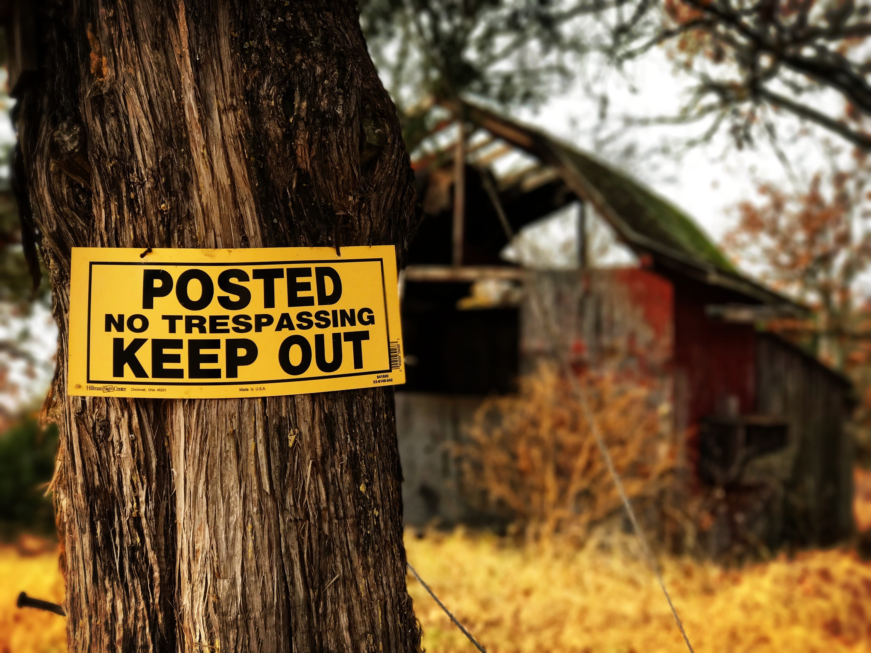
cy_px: 326
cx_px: 436
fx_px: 1434
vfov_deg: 25.7
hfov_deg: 33.8
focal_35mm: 57
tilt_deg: +7.1
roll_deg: -1.1
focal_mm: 6.6
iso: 20
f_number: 2.8
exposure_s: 1/290
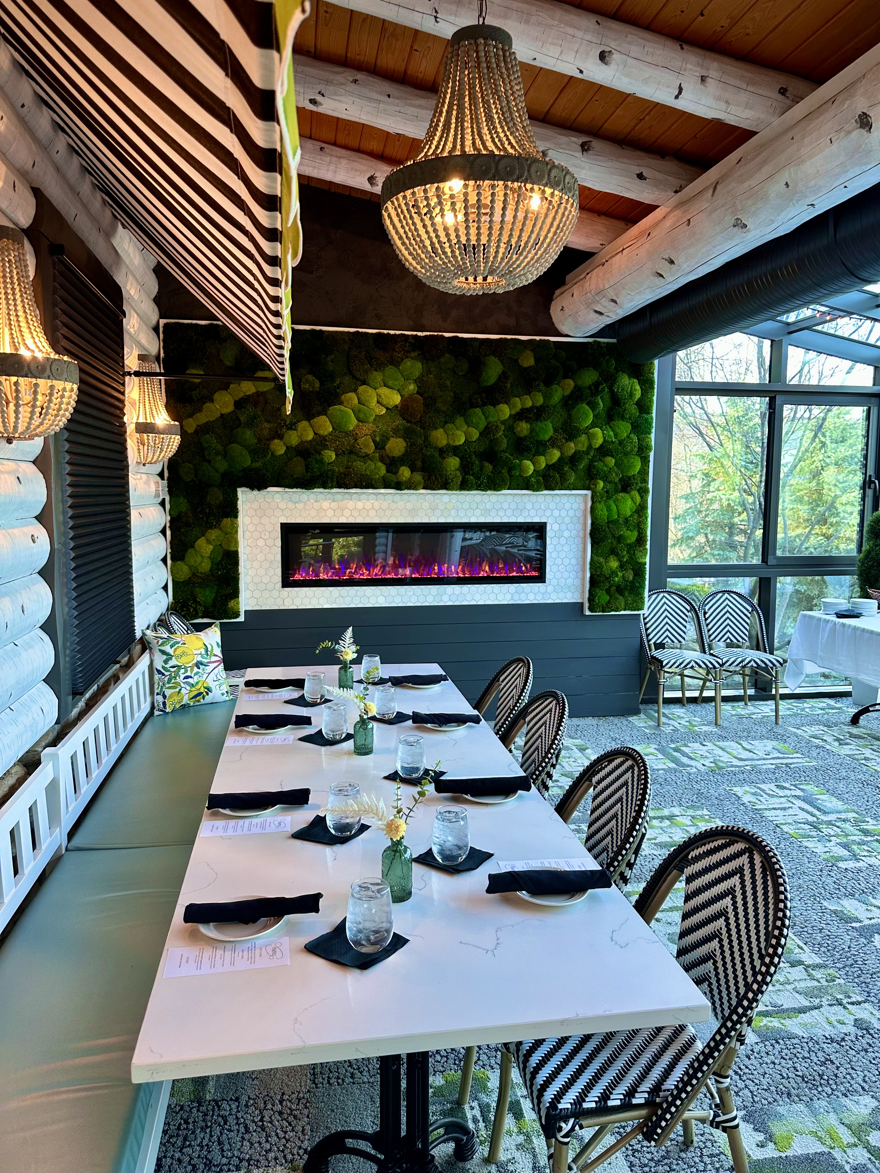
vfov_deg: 71.6
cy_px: 586
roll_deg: +0.1
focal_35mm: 24
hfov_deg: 56.8
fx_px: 813
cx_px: 440
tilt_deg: -6.5
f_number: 1.78
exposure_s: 1/60
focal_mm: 6.86
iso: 125
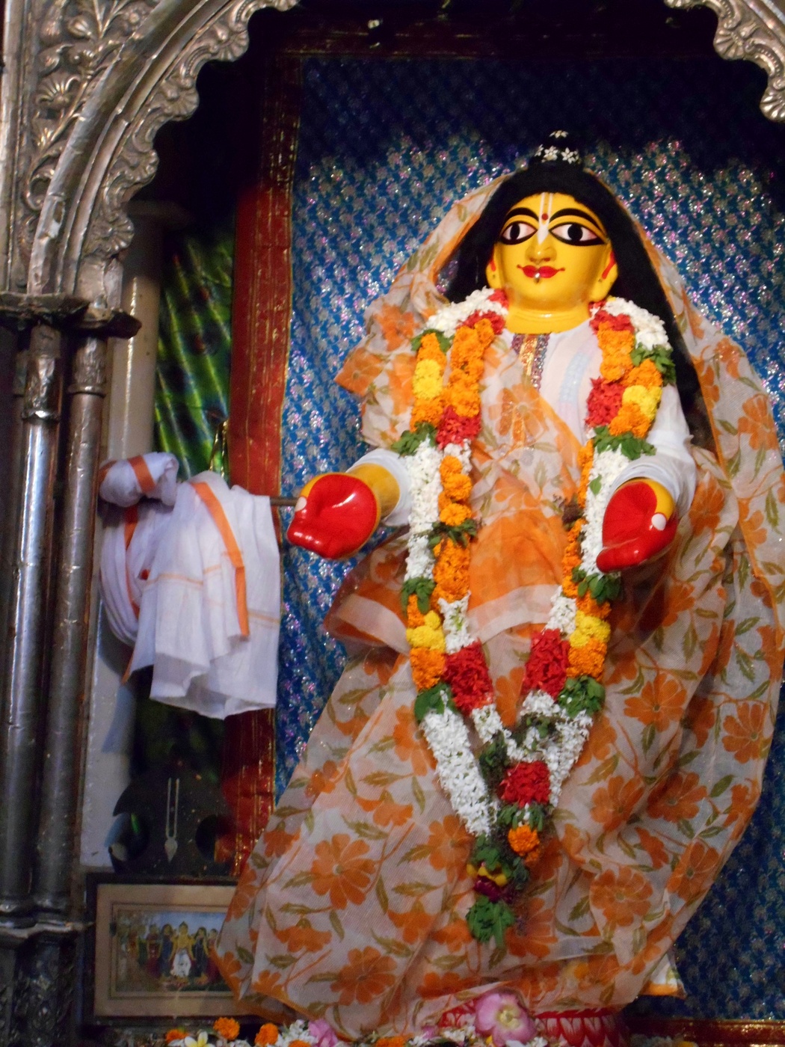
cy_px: 524
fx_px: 2268
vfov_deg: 26.0
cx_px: 392
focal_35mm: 75
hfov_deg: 19.6
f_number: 5.8
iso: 800
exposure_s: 1/25
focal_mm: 13.5
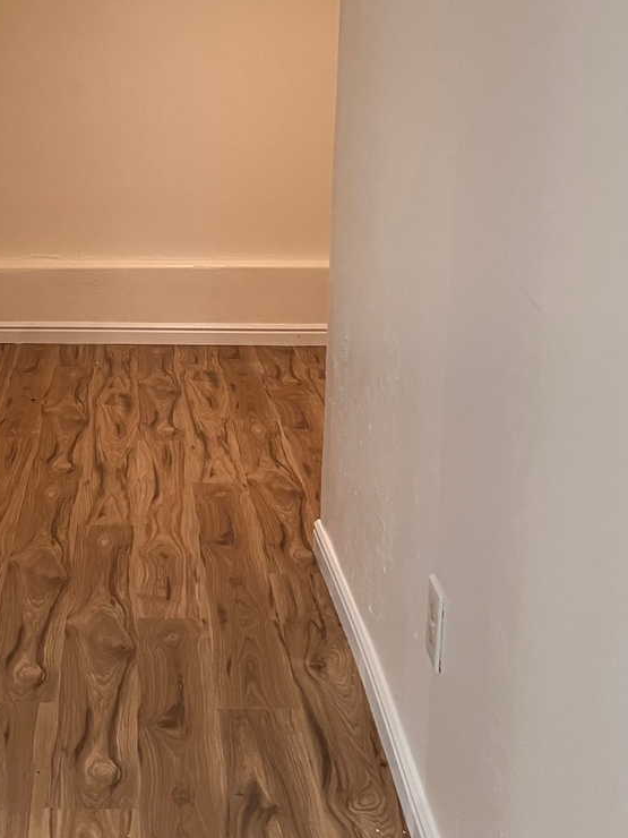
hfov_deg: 26.5
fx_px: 1306
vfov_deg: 34.9
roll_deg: -0.1
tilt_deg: -9.4
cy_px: 232
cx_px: 112
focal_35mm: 54
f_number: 1.5
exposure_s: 1/60
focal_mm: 5.7
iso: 160
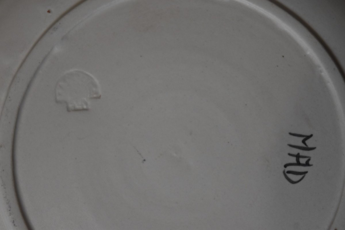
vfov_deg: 16.6
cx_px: 172
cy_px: 115
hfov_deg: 24.6
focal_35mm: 82
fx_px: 791
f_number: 5.6
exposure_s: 1/160
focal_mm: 55
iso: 1250
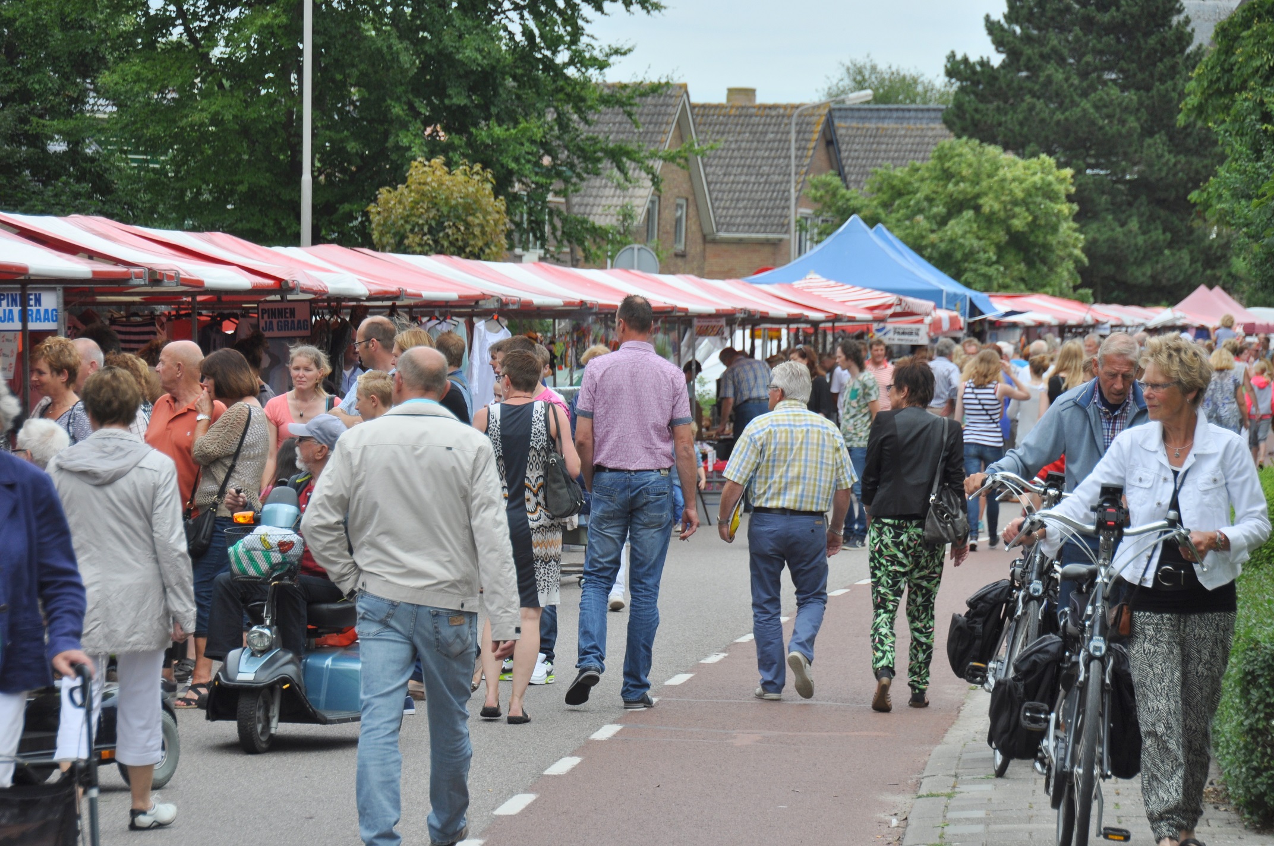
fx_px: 5832
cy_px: 423
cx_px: 637
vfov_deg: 8.3
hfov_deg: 12.5
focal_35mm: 165
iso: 200
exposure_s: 1/640
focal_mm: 110
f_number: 6.3
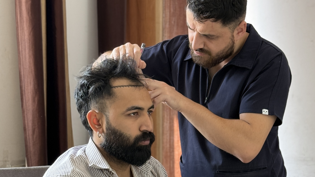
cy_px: 103
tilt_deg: +3.1
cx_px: 169
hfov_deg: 22.7
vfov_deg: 12.9
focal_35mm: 94
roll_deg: -0.5
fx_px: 785
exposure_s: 1/100
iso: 160
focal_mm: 6.76
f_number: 1.78
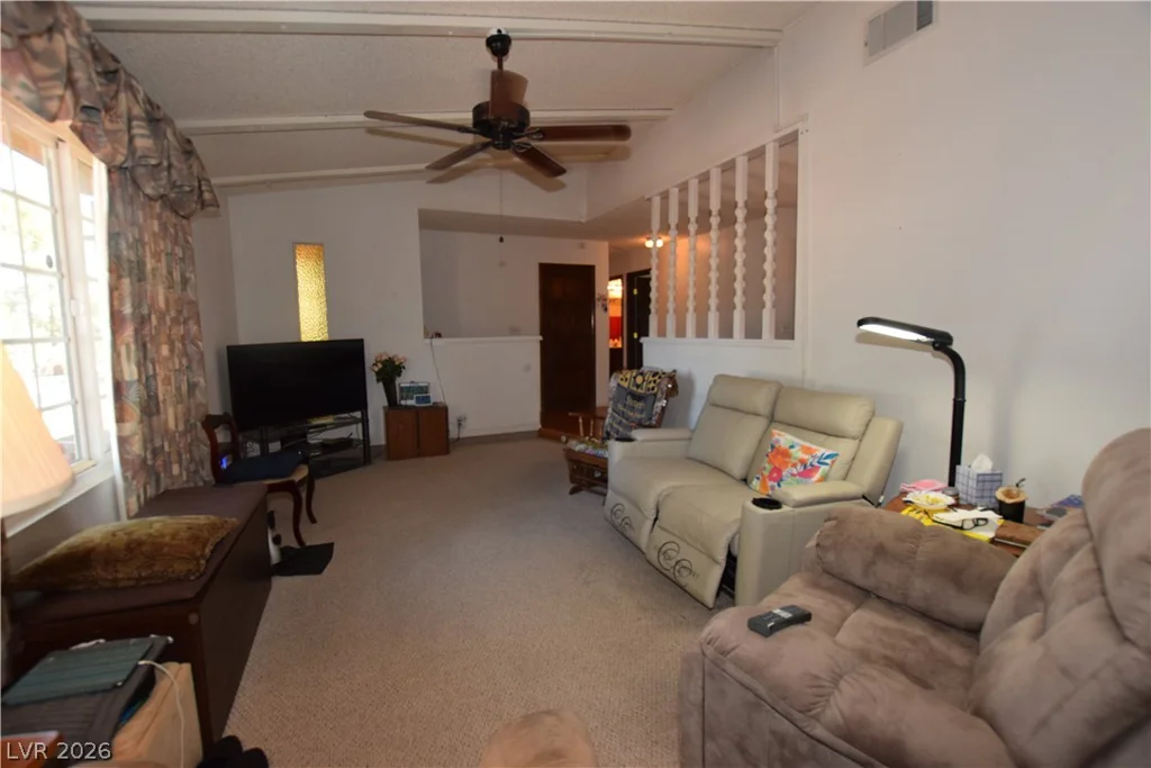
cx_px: 576
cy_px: 384
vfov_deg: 77.3
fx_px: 480
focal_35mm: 15
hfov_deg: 100.4
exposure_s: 1/100
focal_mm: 10
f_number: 5
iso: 800
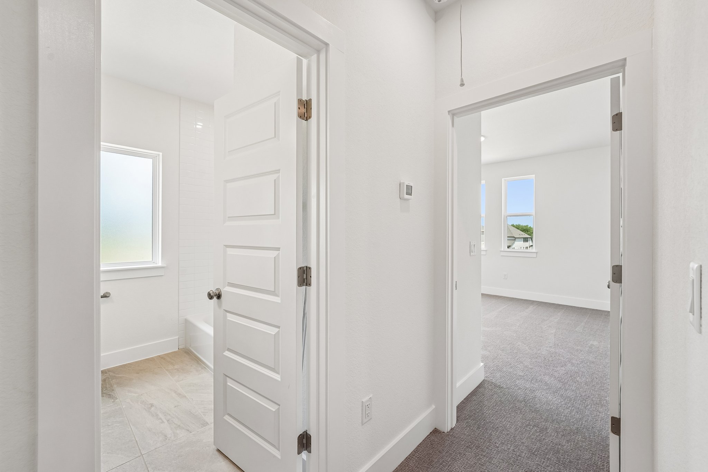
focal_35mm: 14
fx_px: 275
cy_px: 236
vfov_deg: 81.2
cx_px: 354
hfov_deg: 104.3
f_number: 8
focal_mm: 14
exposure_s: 1/50
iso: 400
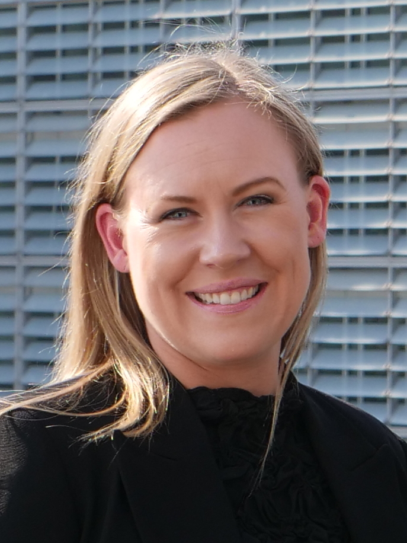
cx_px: 204
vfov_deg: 56.8
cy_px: 272
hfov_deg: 44.2
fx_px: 502
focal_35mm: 32
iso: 200
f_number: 4
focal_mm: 16
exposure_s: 1/640
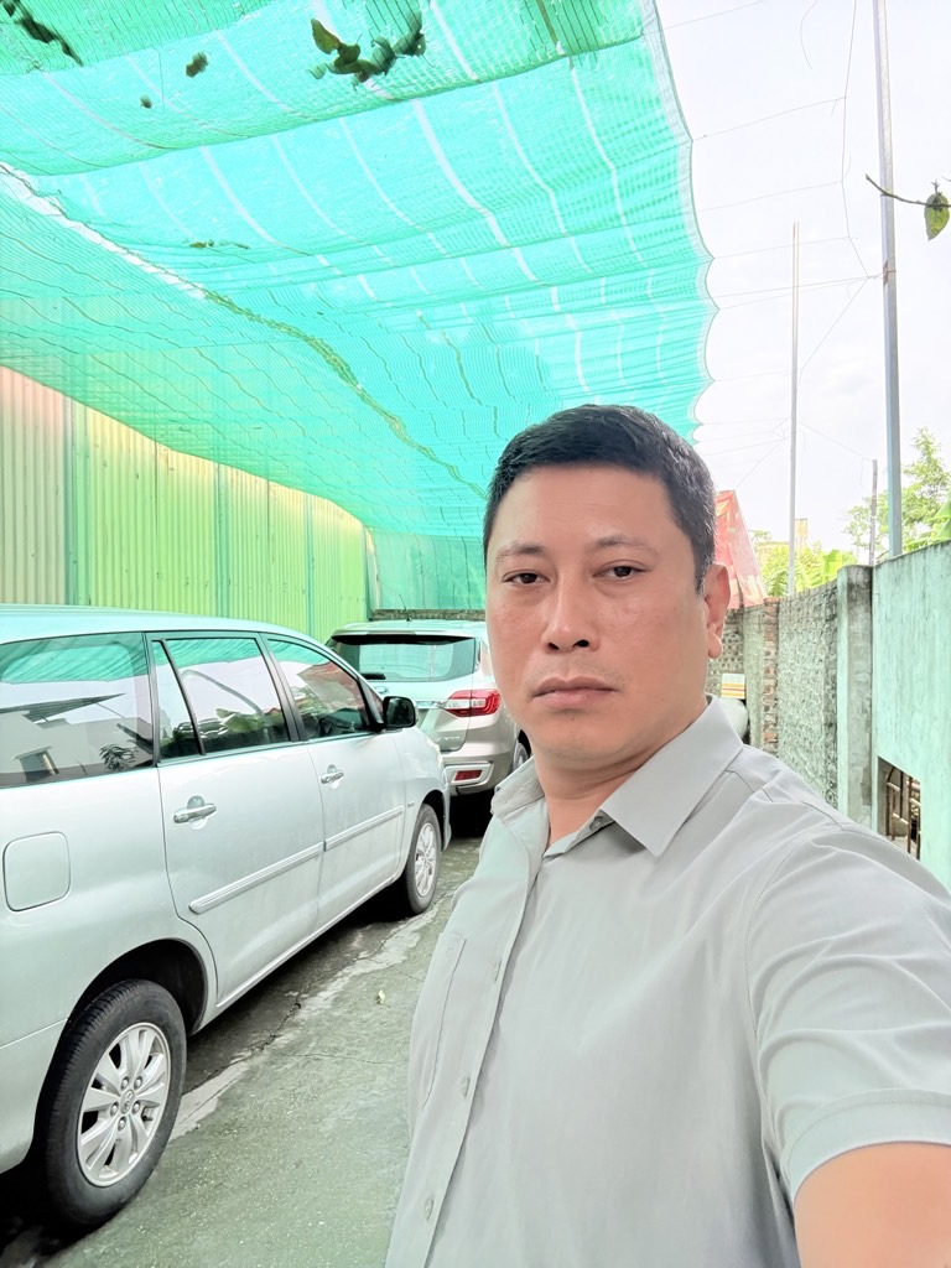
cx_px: 476
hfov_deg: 58.9
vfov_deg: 73.9
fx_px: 843
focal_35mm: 23
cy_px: 634
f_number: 1.9
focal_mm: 2.69
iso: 80
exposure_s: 1/113
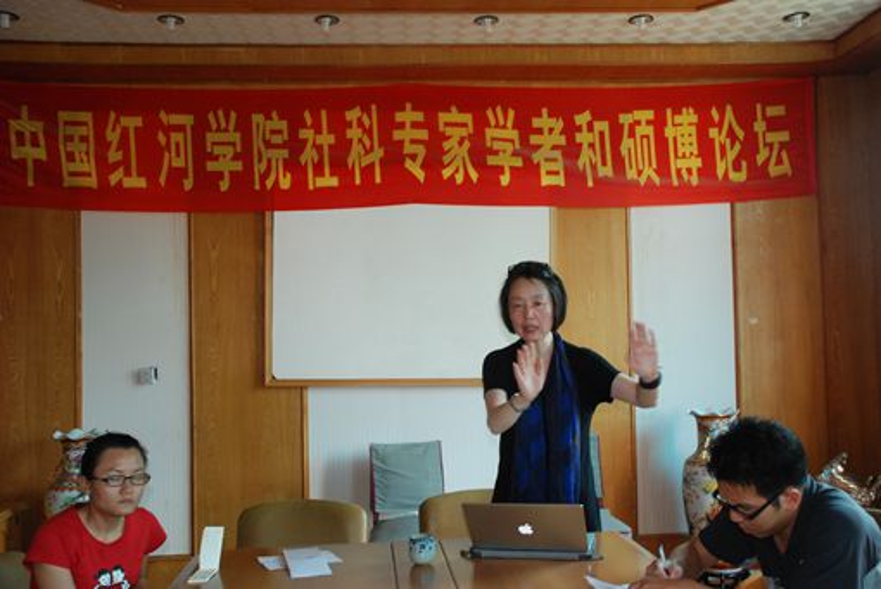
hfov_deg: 53.1
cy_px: 294
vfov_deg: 36.9
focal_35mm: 36
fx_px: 882
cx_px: 440
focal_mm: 24
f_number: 5
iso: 800
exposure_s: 1/60
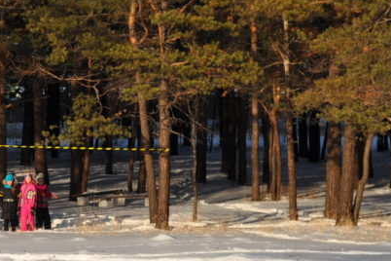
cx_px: 13
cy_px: 249
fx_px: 1944
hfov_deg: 11.4
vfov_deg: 7.6
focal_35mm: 179
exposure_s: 1/400
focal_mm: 48
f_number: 10
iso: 200
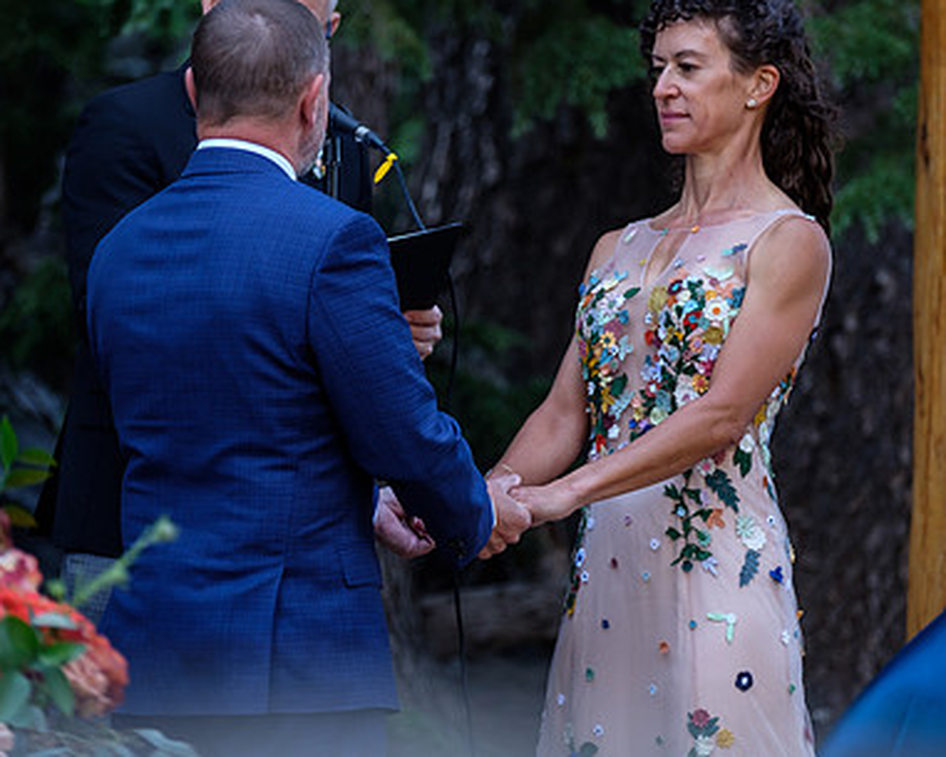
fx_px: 6637
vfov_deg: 6.5
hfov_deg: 8.2
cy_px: 378
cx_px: 516
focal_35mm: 237
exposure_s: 1/50
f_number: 2.8
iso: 200
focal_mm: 110.6
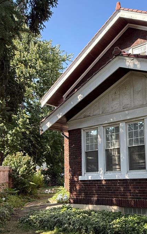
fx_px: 211
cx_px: 139
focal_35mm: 33
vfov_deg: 57.2
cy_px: 150
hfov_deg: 35.5
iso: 64
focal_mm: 2.22
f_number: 2.2
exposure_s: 1/284
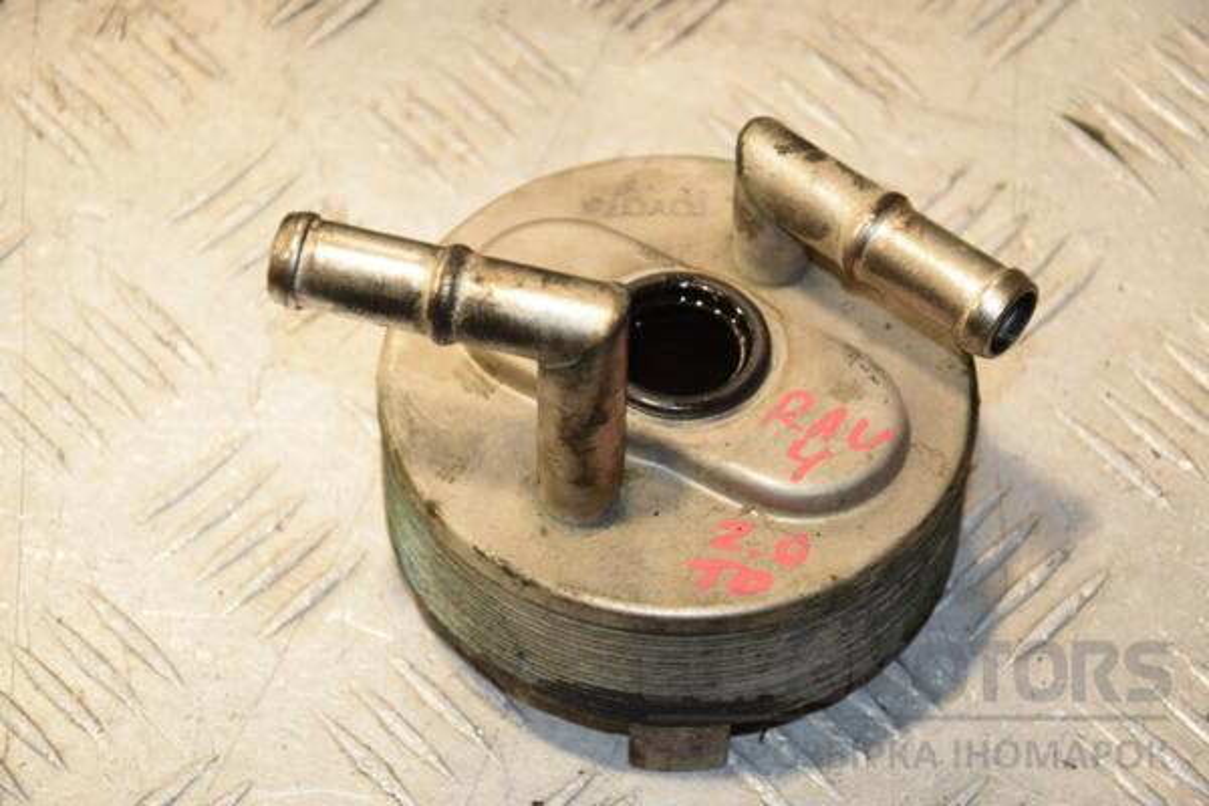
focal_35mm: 128
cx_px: 604
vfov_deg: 10.8
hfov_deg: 16.1
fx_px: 4282
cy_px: 403
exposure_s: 1/200
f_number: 7.1
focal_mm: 85
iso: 800
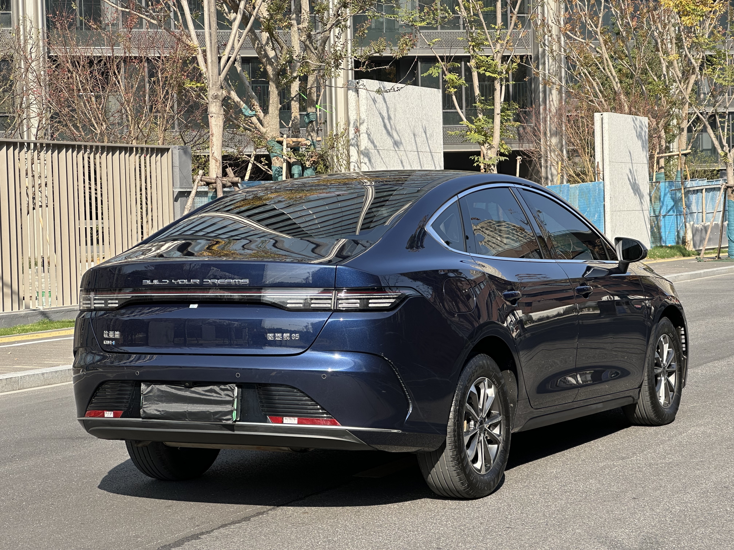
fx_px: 1633
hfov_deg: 25.3
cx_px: 367
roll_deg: +1.9
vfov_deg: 19.1
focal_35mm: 77
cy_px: 275
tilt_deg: -1.5
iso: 32
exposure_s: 1/367
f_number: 2.8
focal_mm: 9
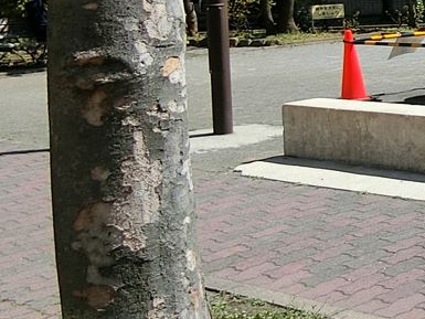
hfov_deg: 20.0
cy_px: 36
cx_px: 698
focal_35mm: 79
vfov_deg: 18.4
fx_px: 970
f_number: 6.9
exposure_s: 1/250
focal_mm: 4.06
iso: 80
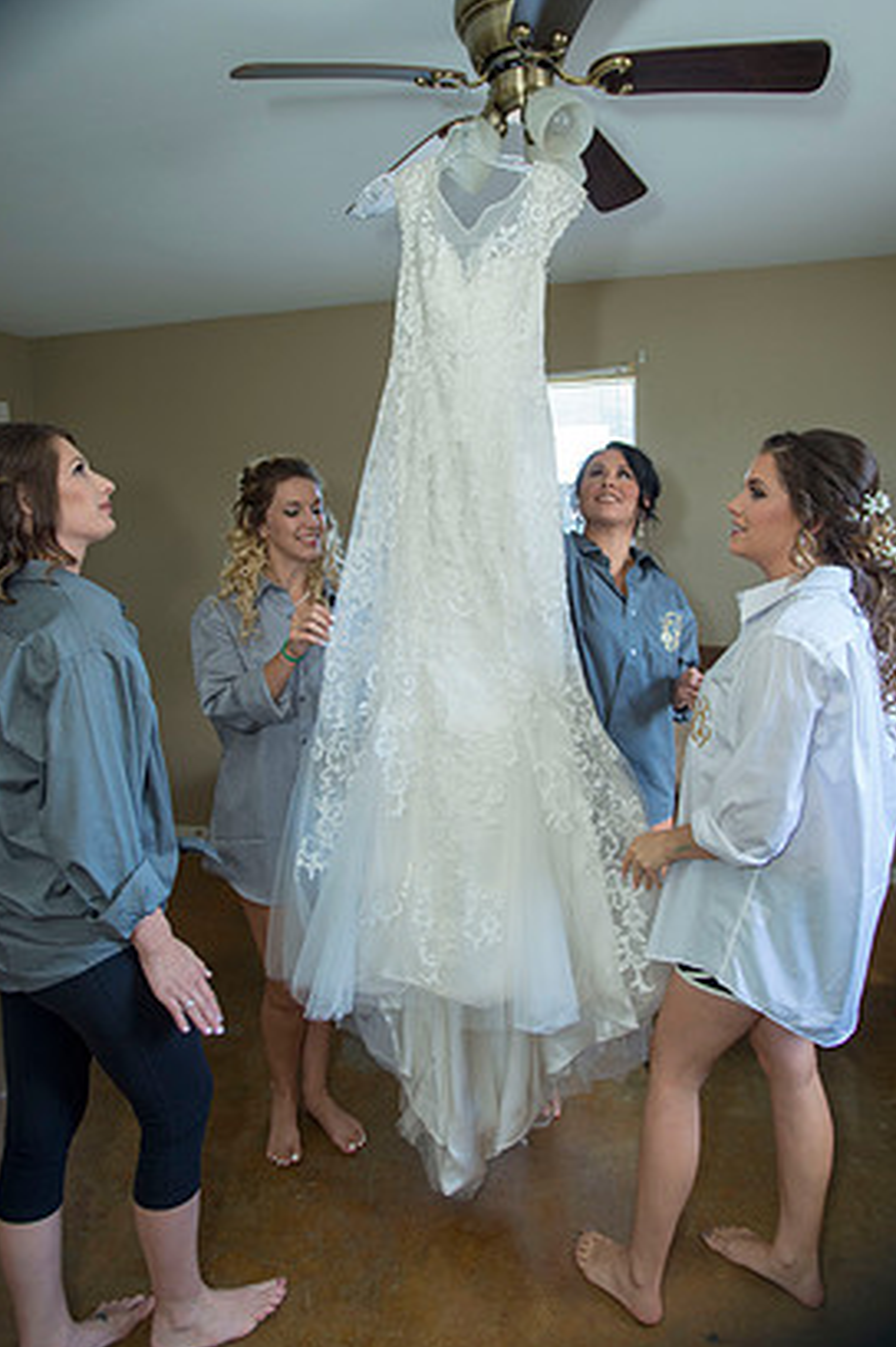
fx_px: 823
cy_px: 629
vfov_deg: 78.5
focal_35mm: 22
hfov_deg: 57.1
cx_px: 473
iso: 1250
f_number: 3.2
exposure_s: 1/200
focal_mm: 20
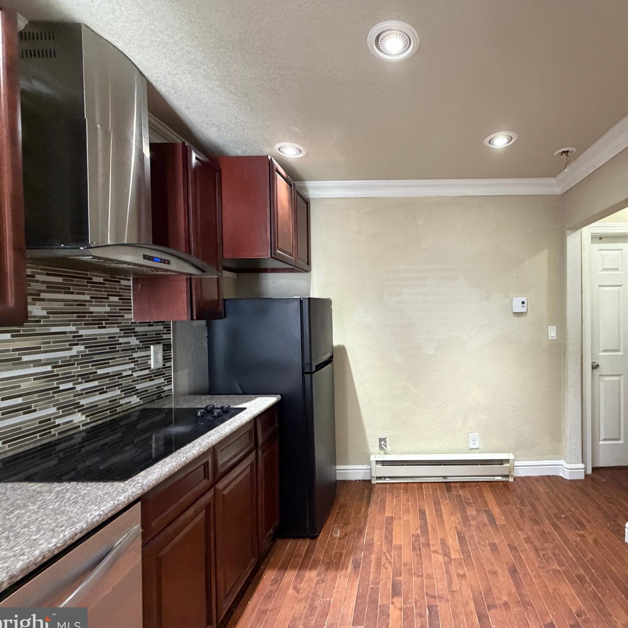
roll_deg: +2.1
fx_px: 349
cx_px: 414
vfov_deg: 84.0
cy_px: 318
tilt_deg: -1.3
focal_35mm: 17
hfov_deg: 81.4
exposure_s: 1/60
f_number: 2.2
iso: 400
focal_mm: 2.22
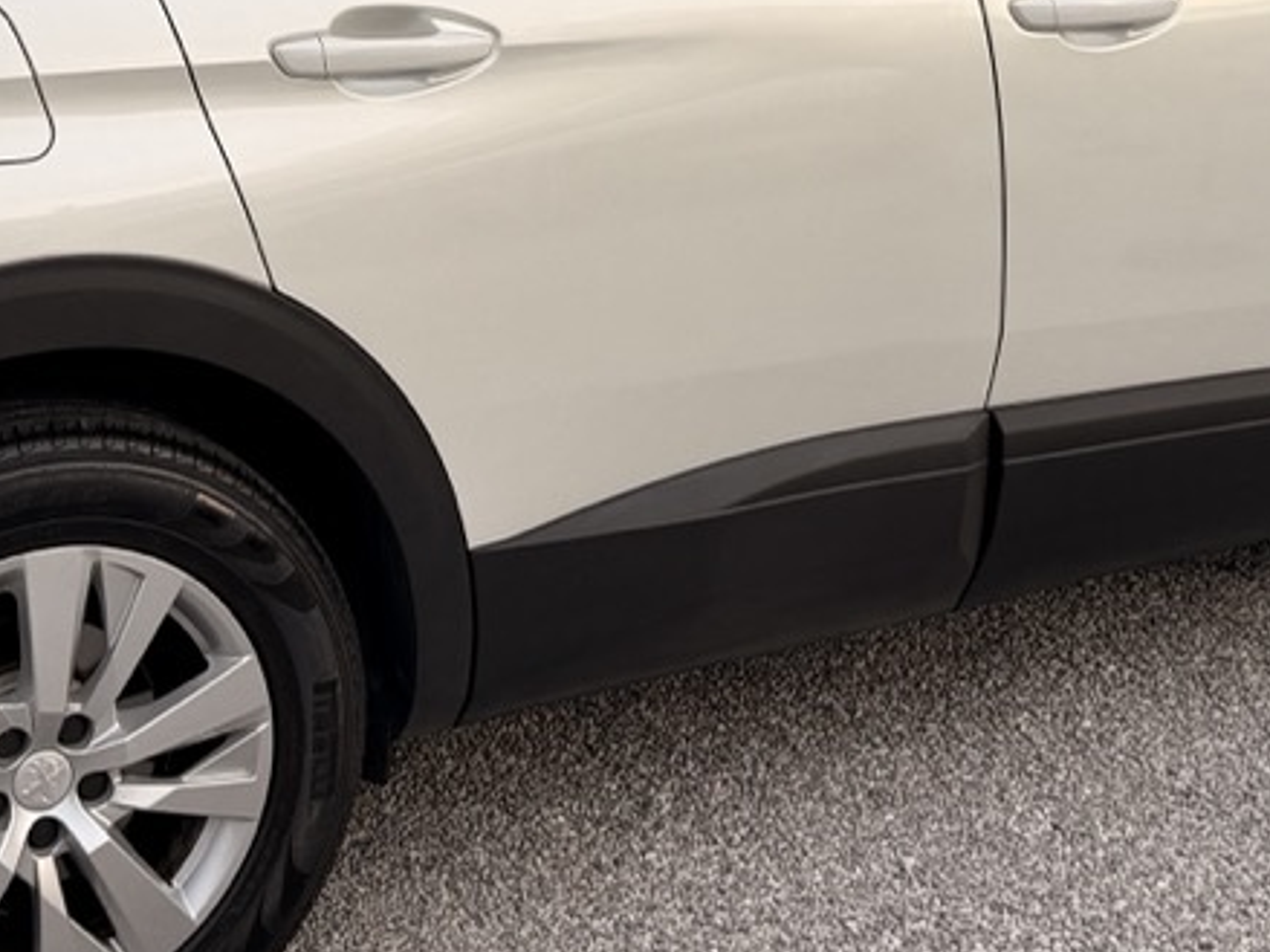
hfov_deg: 27.8
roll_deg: +2.4
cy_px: 6
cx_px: 570
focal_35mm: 70
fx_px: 2567
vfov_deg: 20.4
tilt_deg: -9.0
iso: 80
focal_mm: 6.76
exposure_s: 1/1855
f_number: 1.78
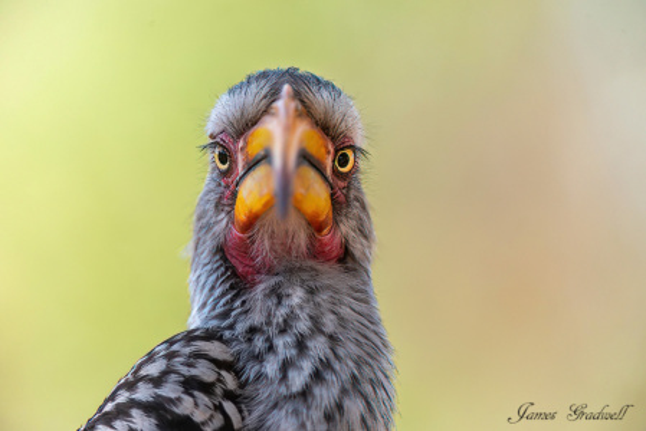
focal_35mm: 550
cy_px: 216
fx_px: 9875
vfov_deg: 2.5
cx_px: 323
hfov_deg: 3.7
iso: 400
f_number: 5.6
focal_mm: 550
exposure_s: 1/400
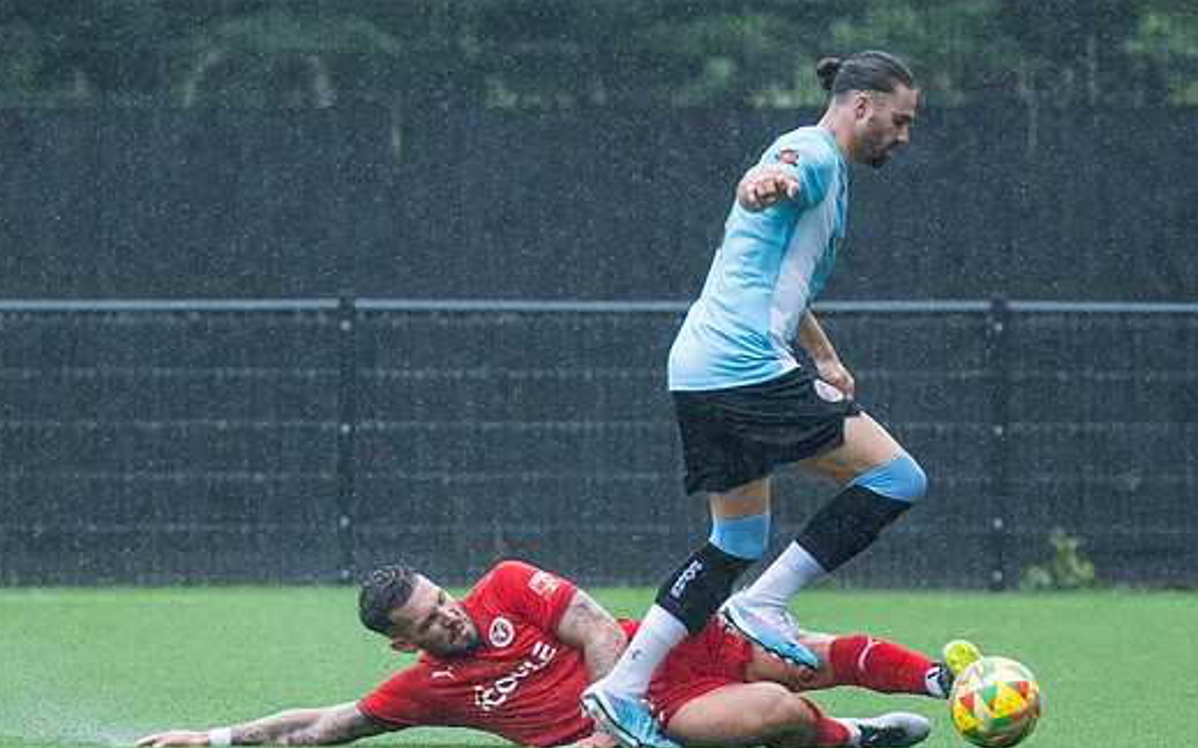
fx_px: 27058
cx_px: 561
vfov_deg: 1.6
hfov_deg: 2.5
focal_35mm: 829
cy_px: 714
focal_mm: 280
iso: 1000
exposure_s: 1/2500
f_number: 4
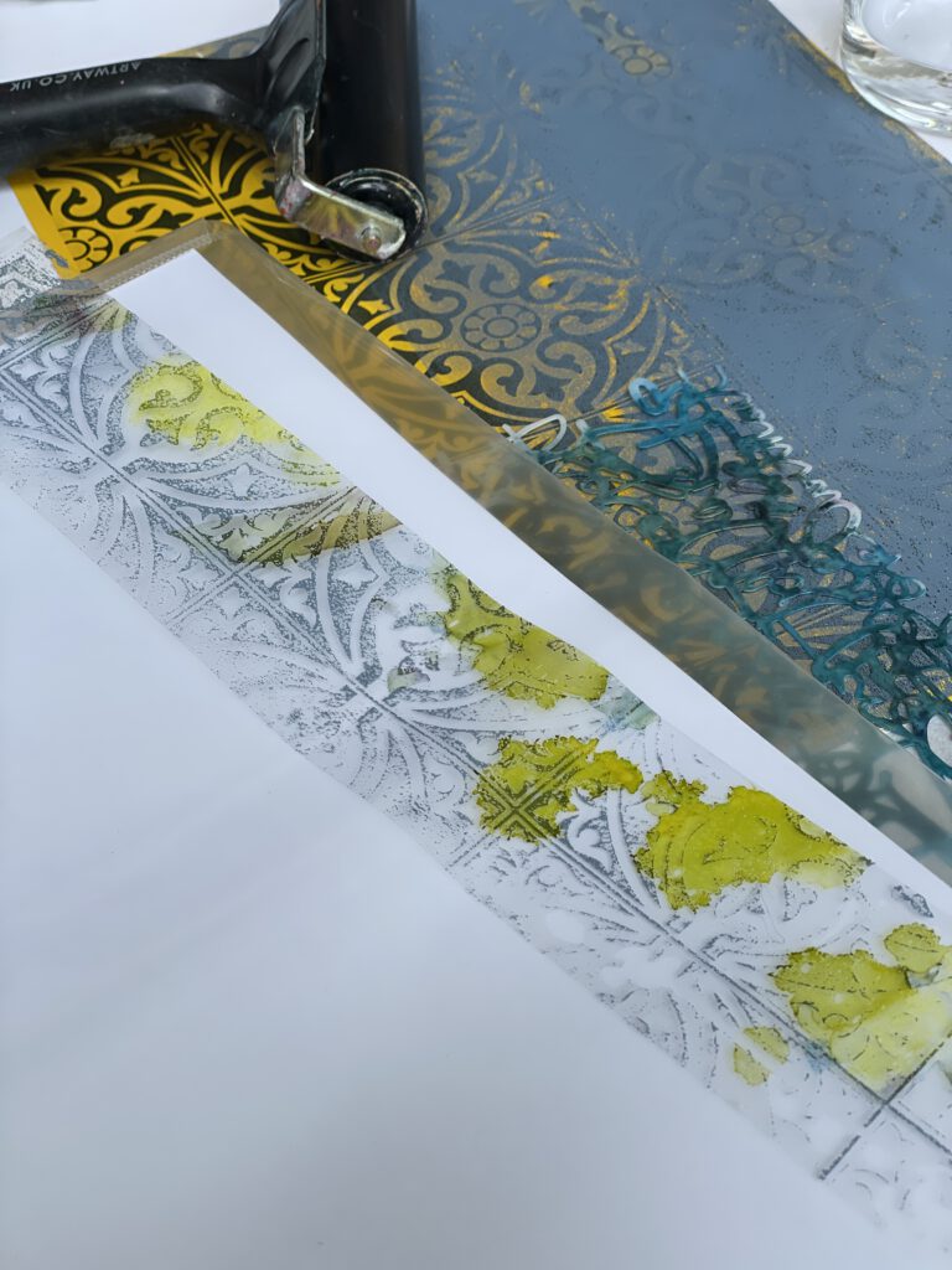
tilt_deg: -48.0
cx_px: 476
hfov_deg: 28.0
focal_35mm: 52
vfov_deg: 36.8
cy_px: 635
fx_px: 1907
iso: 25
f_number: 2
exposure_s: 1/122
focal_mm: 6
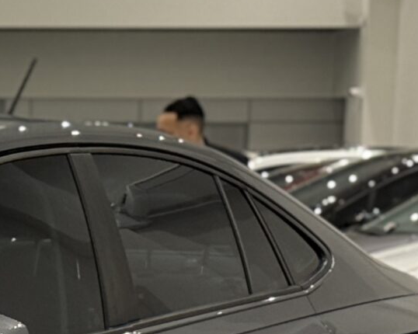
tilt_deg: -7.2
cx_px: -374
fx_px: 2758
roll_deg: -0.6
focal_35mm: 223
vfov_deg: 6.8
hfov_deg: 8.3
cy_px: 550
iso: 250
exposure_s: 1/60
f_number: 1.78
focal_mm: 6.76
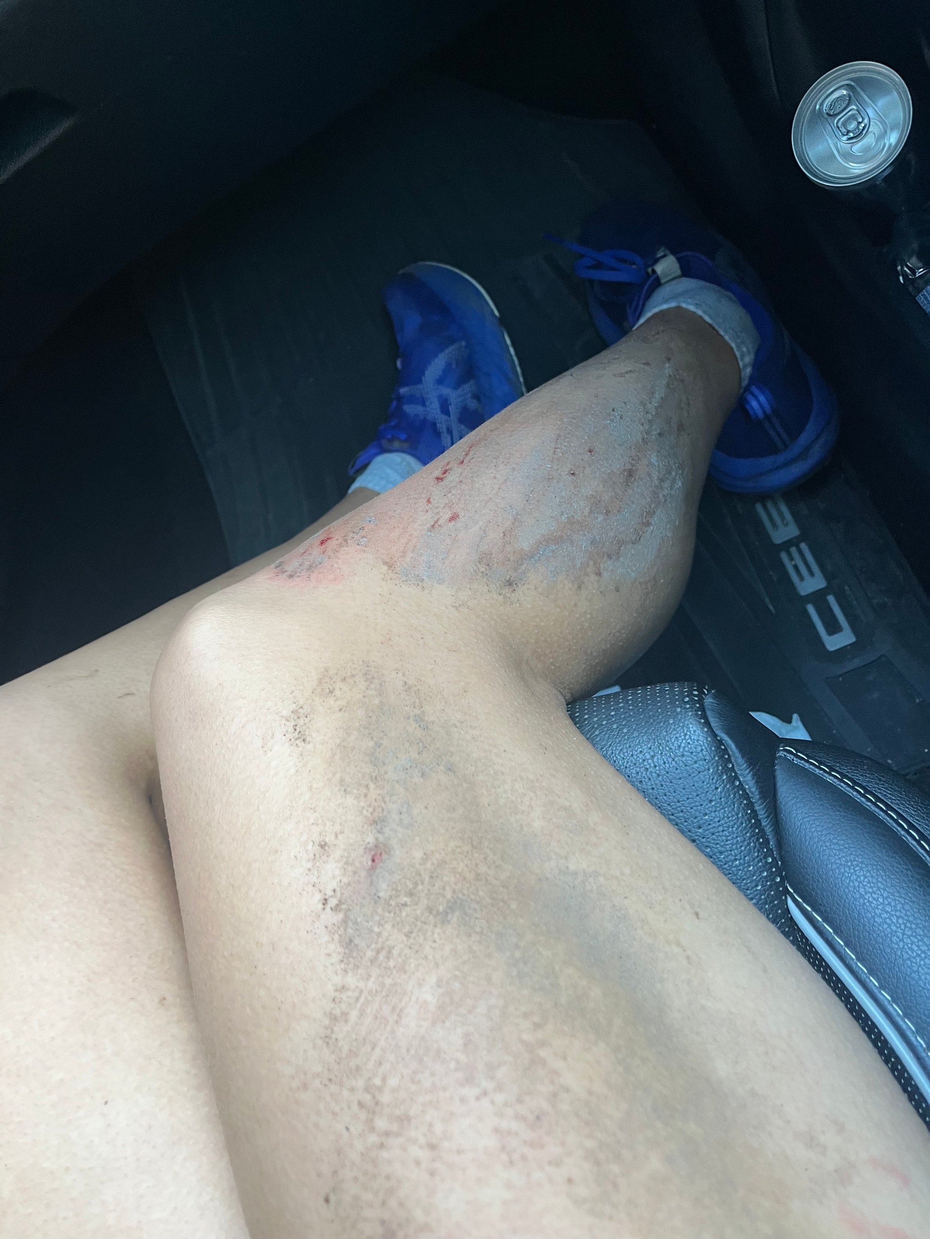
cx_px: 465
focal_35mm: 26
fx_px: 931
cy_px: 620
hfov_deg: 53.1
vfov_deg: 67.3
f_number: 1.6
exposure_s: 1/88
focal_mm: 5.1
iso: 125
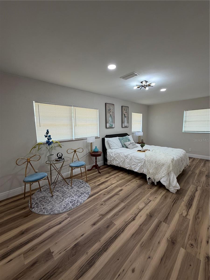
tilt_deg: -6.9
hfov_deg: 85.7
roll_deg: +0.9
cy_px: 140
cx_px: 105
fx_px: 113
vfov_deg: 102.1
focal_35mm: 14
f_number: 2.2
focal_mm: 2.22
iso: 125
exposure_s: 1/120
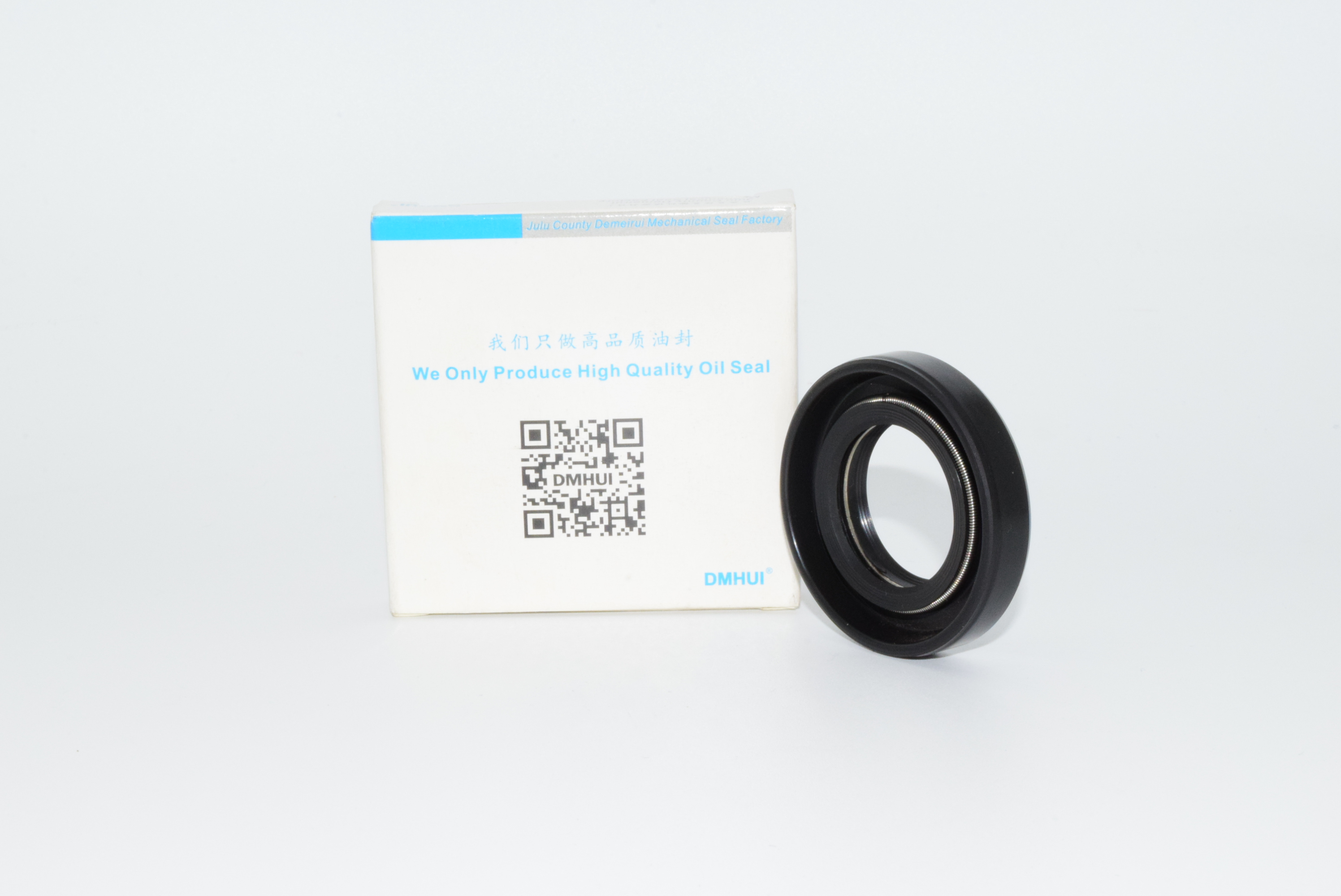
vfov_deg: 19.8
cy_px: 448
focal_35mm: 69
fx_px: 2572
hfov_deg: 29.2
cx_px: 670
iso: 1600
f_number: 32
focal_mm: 46
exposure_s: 1/60
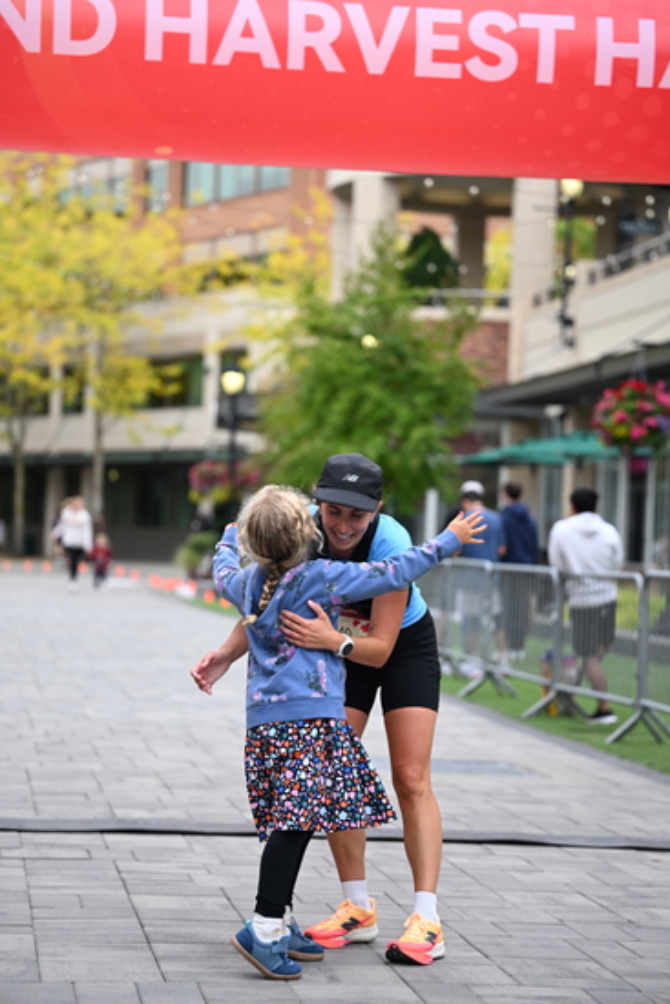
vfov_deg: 22.6
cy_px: 502
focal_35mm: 90
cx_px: 335
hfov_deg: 15.2
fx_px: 2511
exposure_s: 1/2000
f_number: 2.8
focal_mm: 90
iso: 640
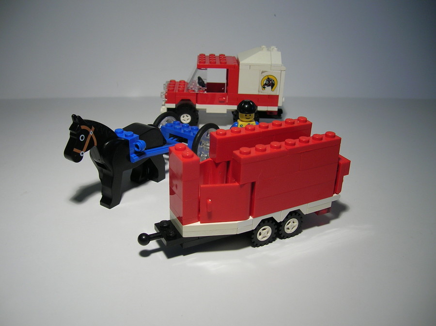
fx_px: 428
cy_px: 163
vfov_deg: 41.7
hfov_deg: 54.0
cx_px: 218
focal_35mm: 34
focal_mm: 5.7
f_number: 2.9
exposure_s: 1/40.5
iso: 50
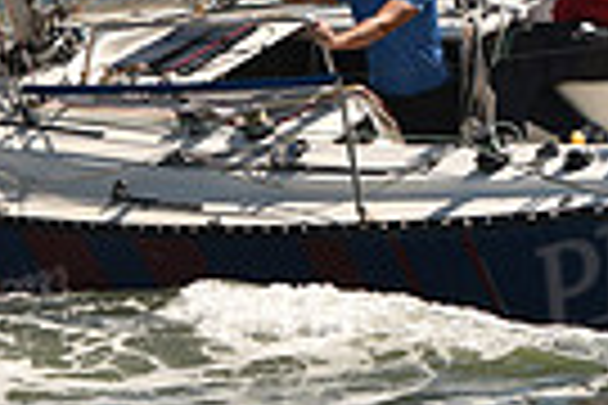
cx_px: 306
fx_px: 5083
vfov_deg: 4.6
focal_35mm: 301
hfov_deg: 6.8
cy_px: 47
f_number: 5
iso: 250
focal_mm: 70
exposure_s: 1/1250
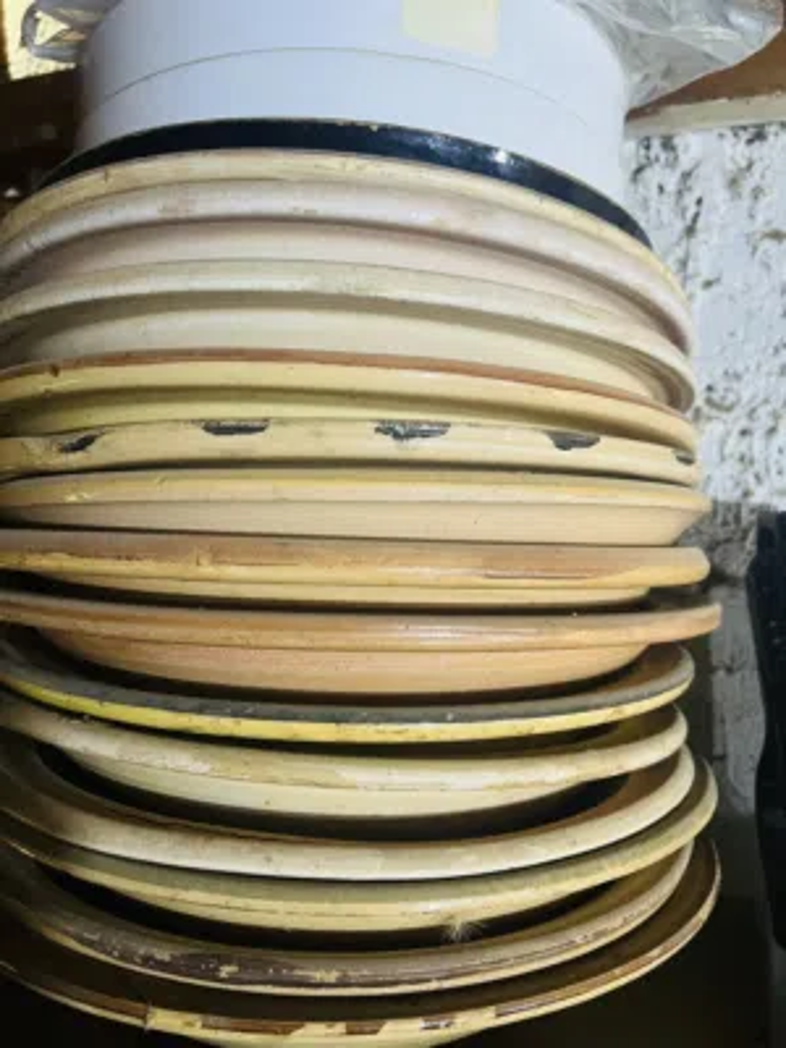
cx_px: 393
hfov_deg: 53.1
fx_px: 787
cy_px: 524
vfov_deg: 67.3
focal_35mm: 26
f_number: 1.5
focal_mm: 5.7
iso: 500
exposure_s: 1/54
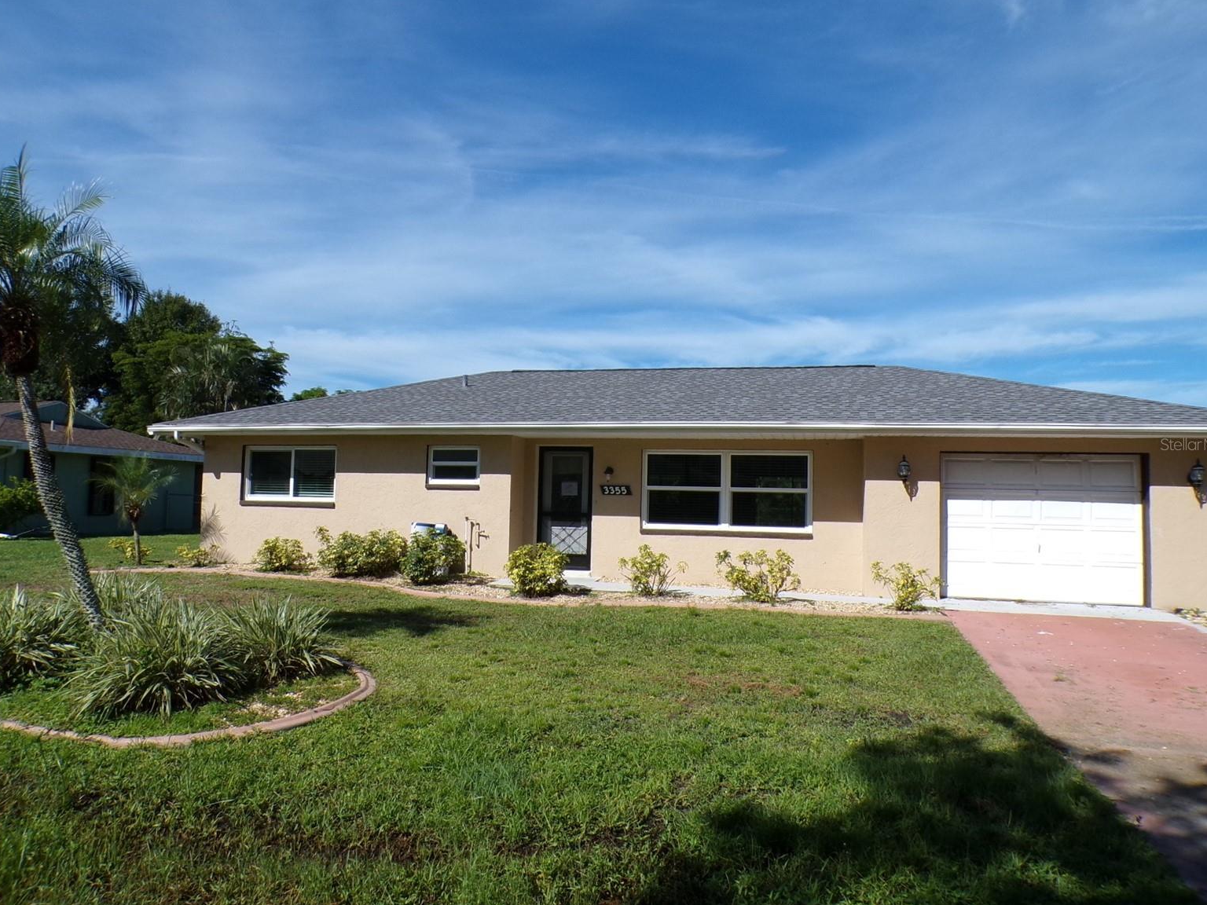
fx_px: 872
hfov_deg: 69.4
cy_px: 444
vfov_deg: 54.9
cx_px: 606
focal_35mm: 25
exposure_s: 1/550
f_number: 5.8
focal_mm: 4.3
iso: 100
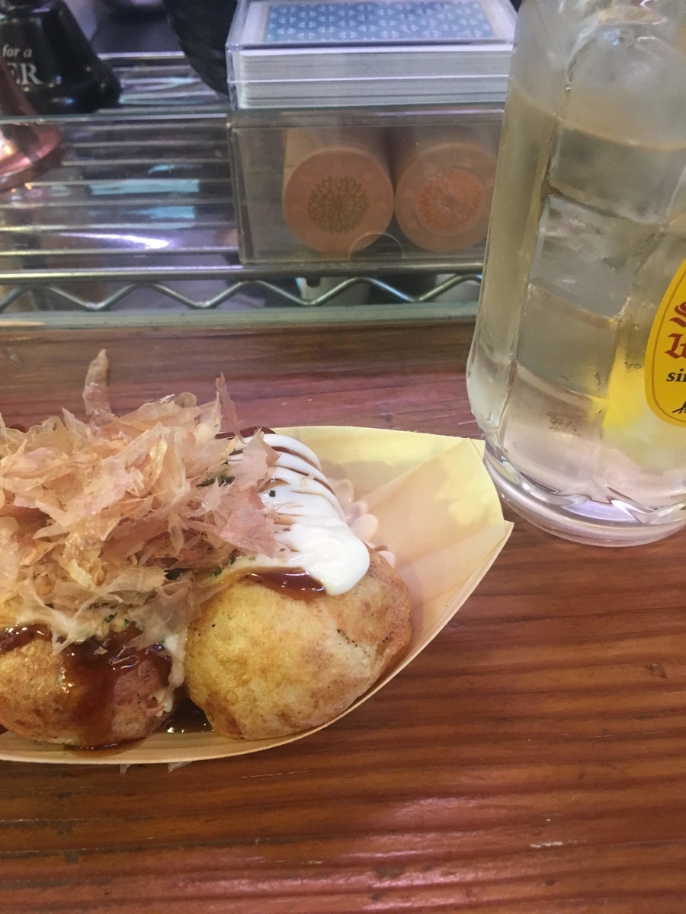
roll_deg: +1.2
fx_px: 766
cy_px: 457
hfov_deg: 48.2
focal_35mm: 29
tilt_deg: -43.7
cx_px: 343
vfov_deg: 61.7
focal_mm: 4.15
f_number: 2.2
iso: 160
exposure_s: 1/30
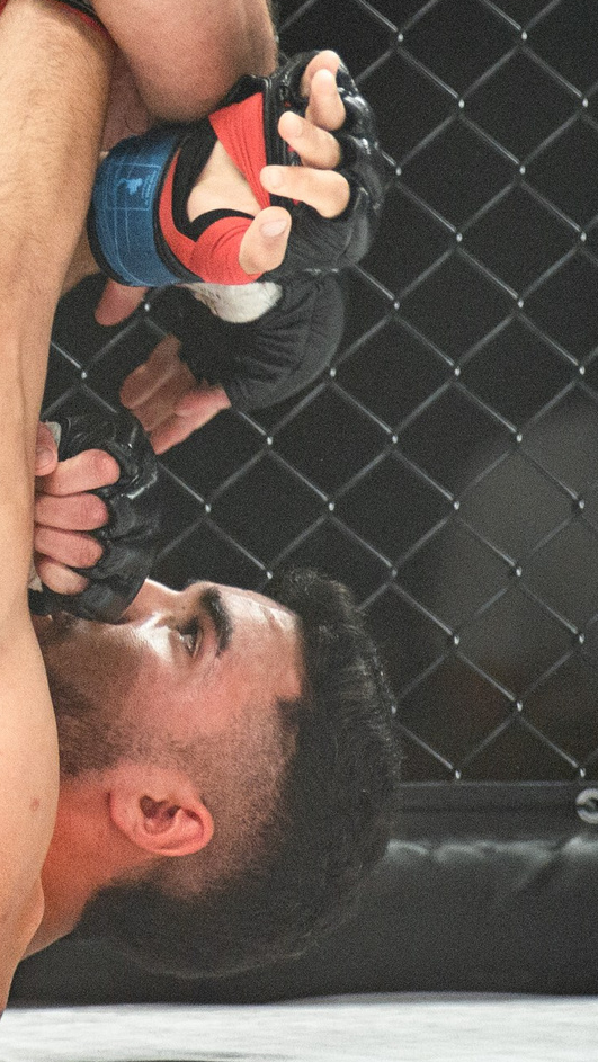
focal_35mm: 455
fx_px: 12816
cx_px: -488
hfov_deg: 2.7
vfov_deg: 4.7
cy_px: 238
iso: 2500
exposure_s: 1/800
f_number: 4
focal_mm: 160
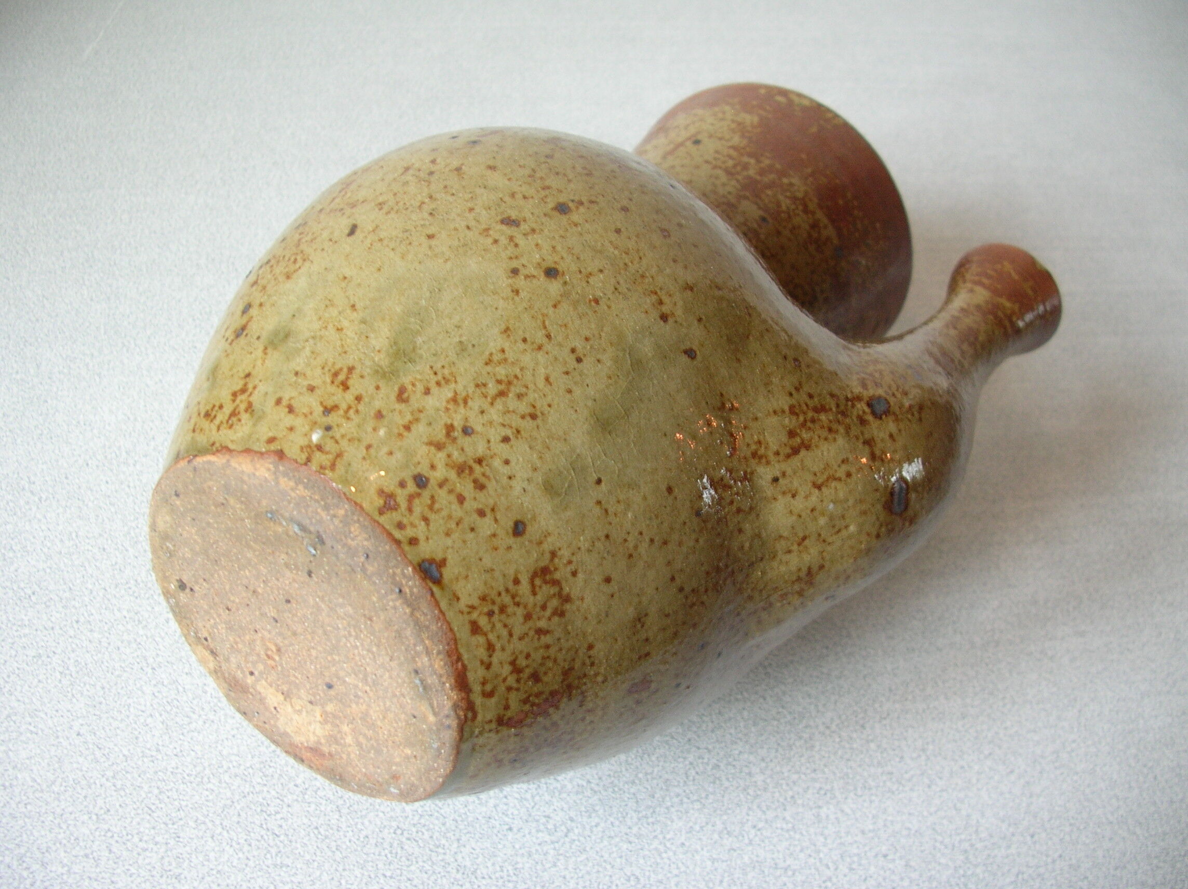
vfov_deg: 40.6
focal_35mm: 35
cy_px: 444
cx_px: 594
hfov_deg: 52.7
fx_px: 1200
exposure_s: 1/5.7
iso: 59
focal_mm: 5.8
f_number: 2.8
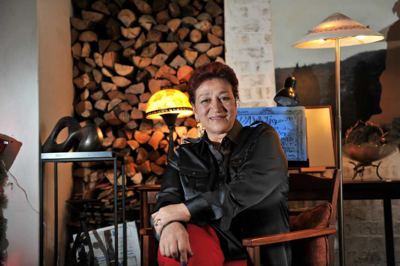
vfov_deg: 27.0
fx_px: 555
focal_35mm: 50
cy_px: 133
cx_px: 200
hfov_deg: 39.6
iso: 400
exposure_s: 1/200
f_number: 2.8
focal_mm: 50
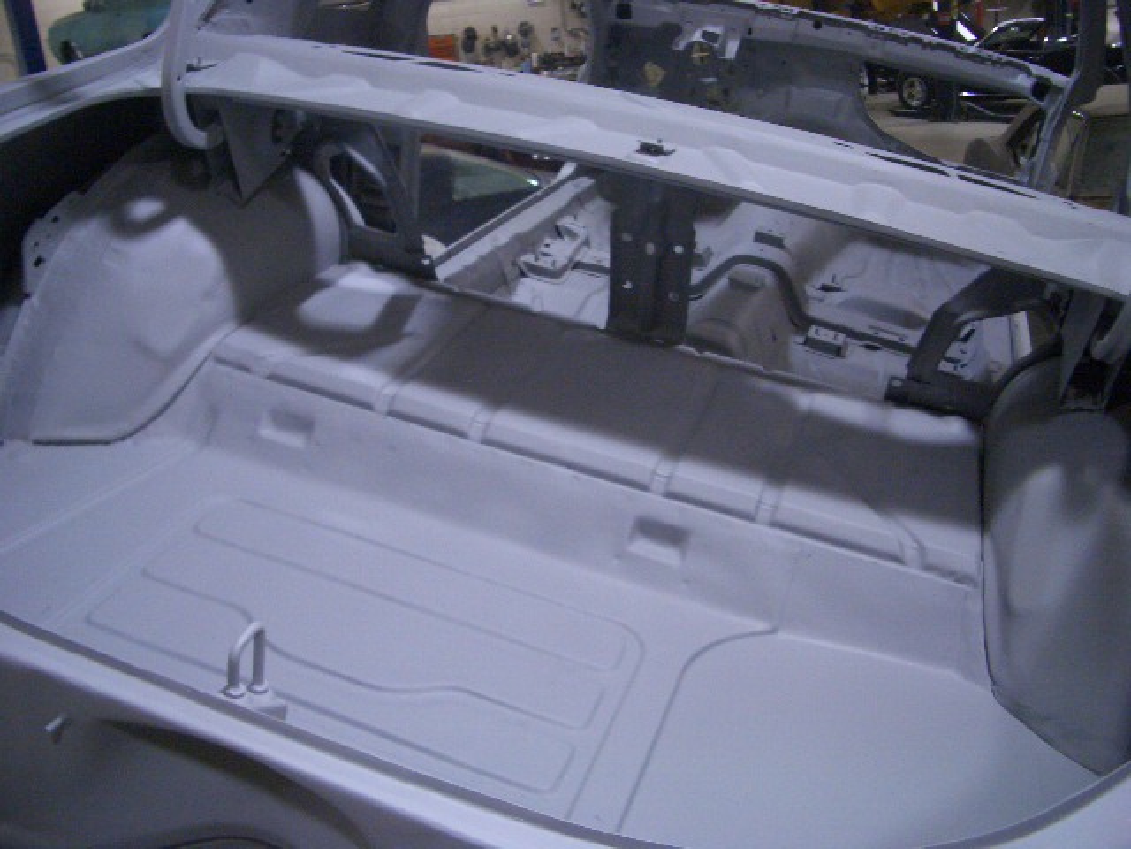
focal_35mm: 35
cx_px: 566
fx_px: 1144
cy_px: 424
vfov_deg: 40.7
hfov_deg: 52.6
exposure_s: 1/60
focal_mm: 5.8
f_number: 2.6
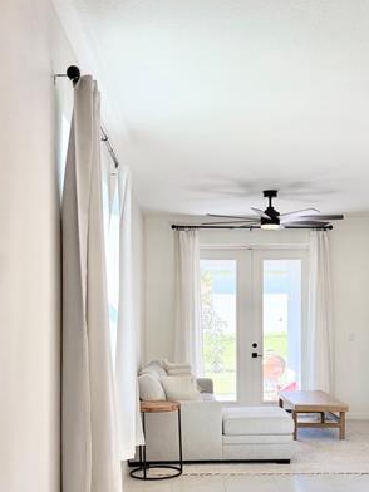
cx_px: 210
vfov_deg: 39.9
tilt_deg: -1.9
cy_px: 331
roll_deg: +0.0
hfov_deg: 30.8
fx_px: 668
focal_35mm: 47
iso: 100
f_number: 1.78
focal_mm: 6.76
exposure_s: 1/478
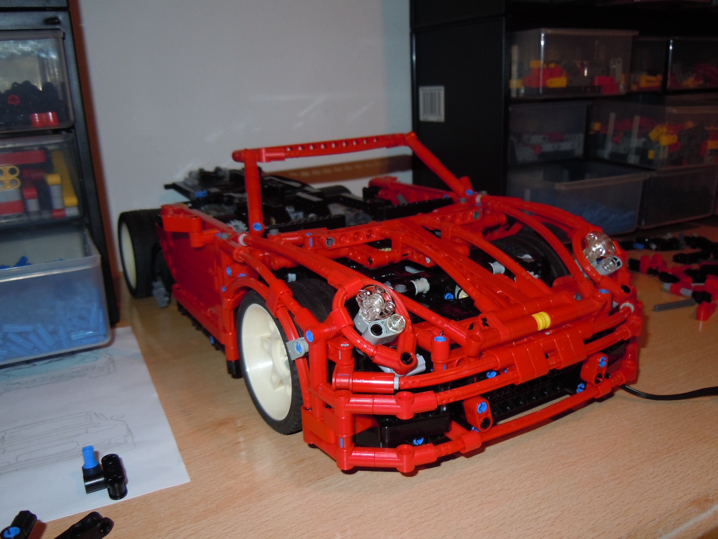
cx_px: 359
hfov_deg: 60.0
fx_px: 622
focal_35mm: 30
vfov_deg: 46.8
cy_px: 270
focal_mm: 5.4
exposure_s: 1/30
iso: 160
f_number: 3.5
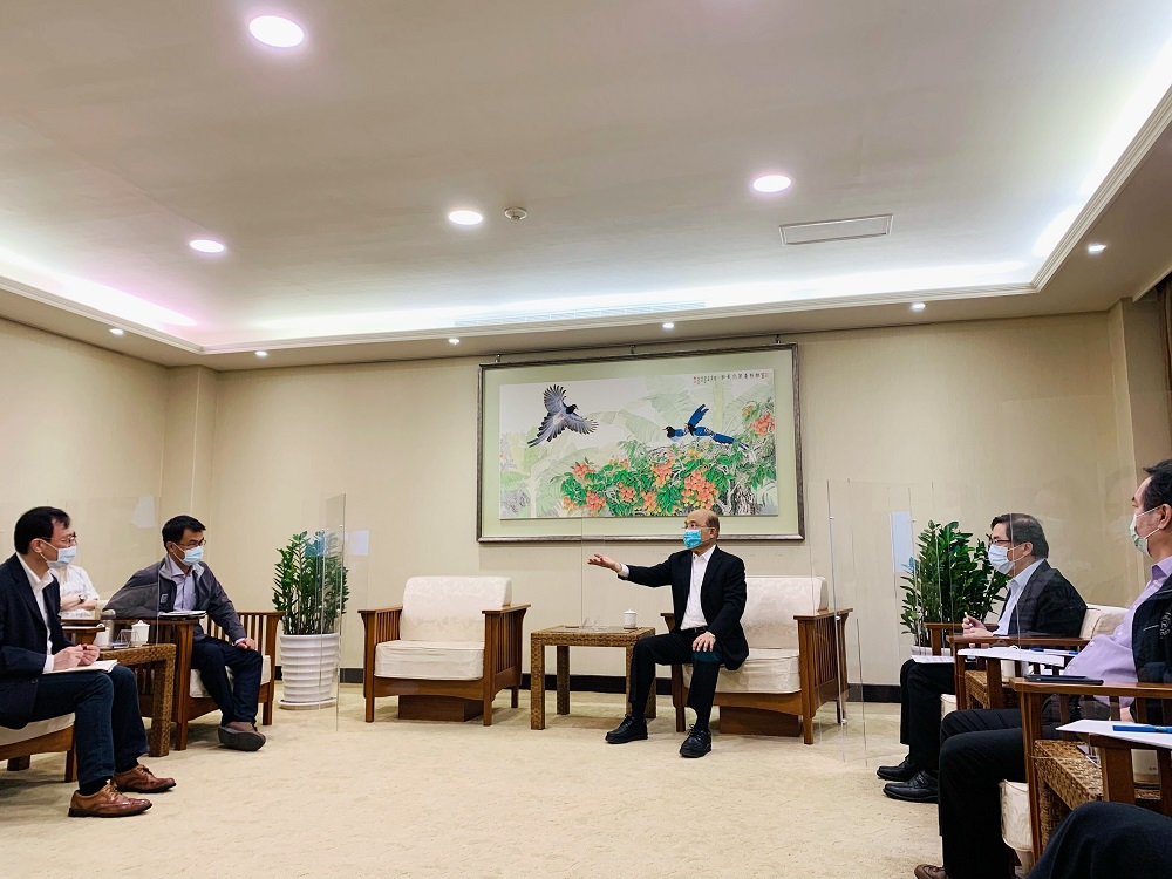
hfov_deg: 67.3
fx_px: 880
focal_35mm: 26
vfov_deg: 53.1
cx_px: 586
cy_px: 440
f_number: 1.8
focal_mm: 4.25
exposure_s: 1/60
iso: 100
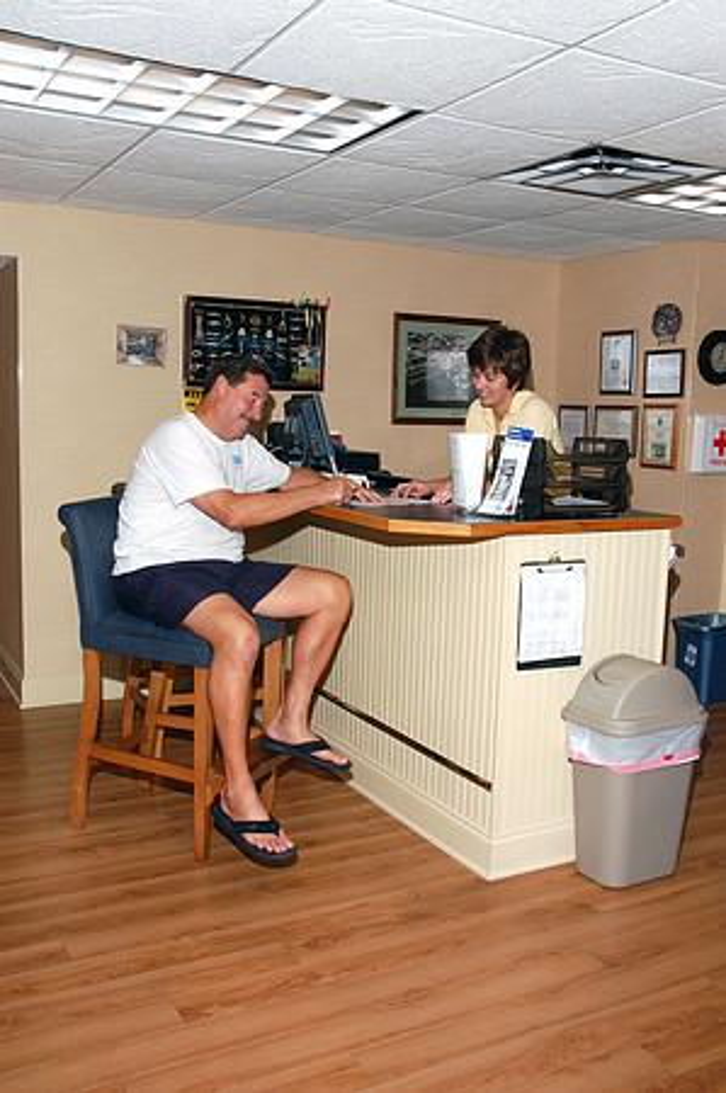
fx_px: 1091
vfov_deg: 53.2
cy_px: 546
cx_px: 363
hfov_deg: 36.8
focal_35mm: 36
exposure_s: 1/125
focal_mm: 24
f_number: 8
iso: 200
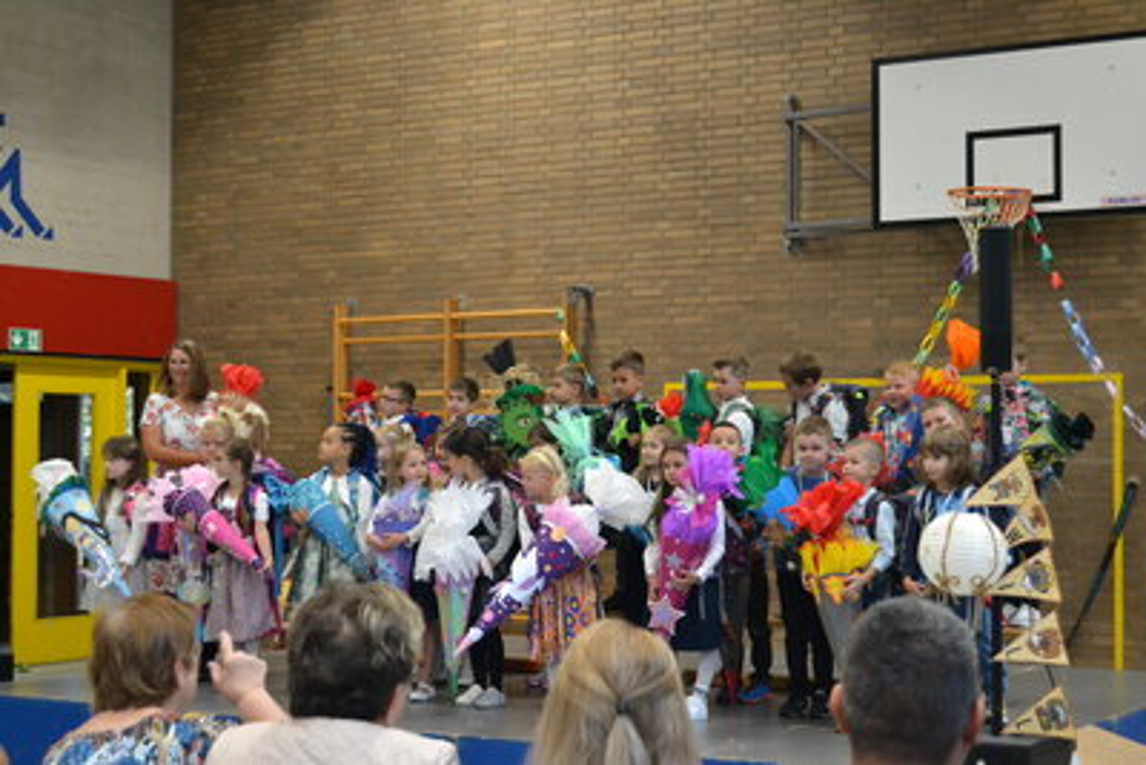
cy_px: 382
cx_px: 573
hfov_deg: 31.9
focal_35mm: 63
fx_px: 2006
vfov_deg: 21.6
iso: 3200
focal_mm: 42
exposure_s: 1/200
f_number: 5
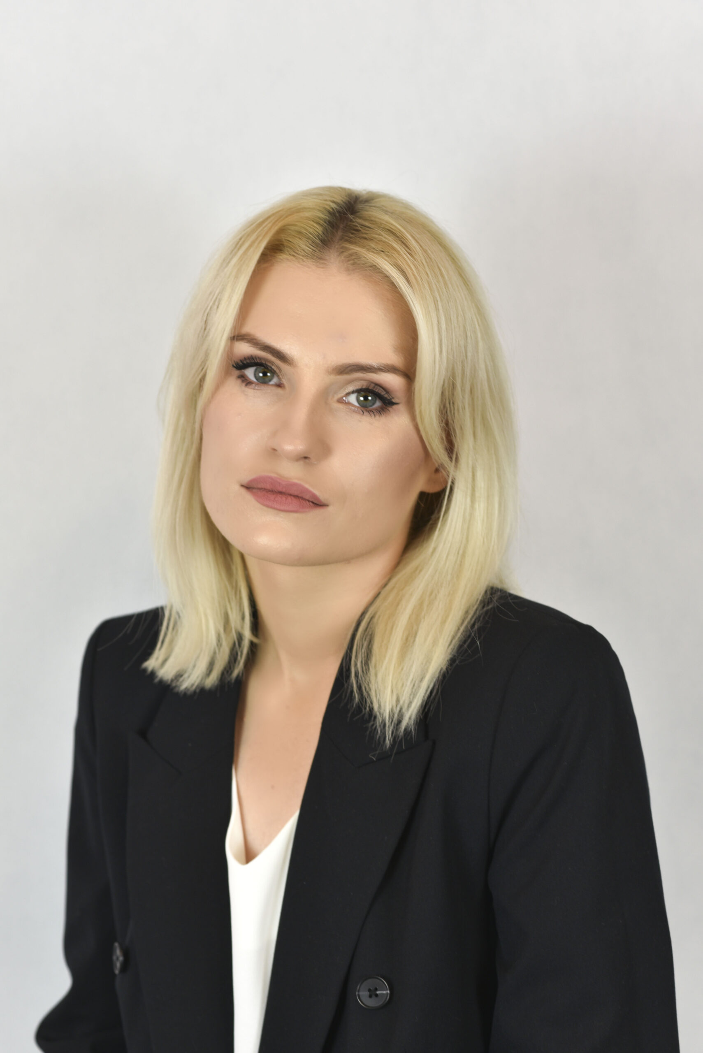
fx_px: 2487
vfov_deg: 23.9
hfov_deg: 16.1
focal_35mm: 85
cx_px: 352
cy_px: 526
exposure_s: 1/25
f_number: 5.6
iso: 250
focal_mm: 85
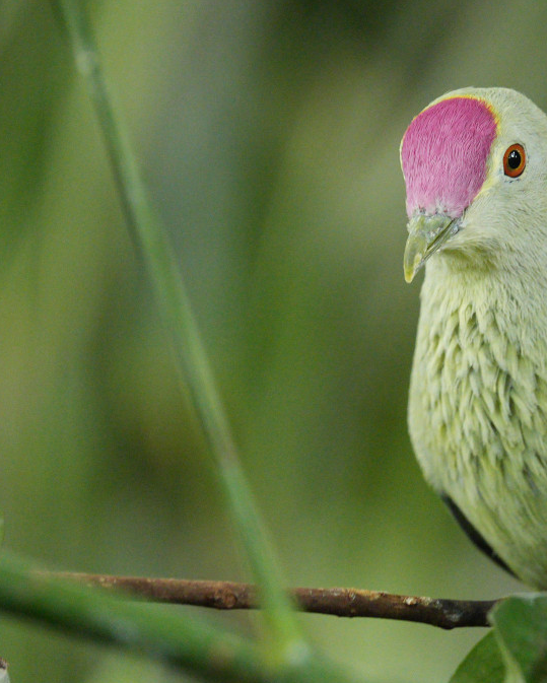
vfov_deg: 3.0
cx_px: 494
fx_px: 13023
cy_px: 331
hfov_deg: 2.4
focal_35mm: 644
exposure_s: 1/125
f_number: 4
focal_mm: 152.21
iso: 2500
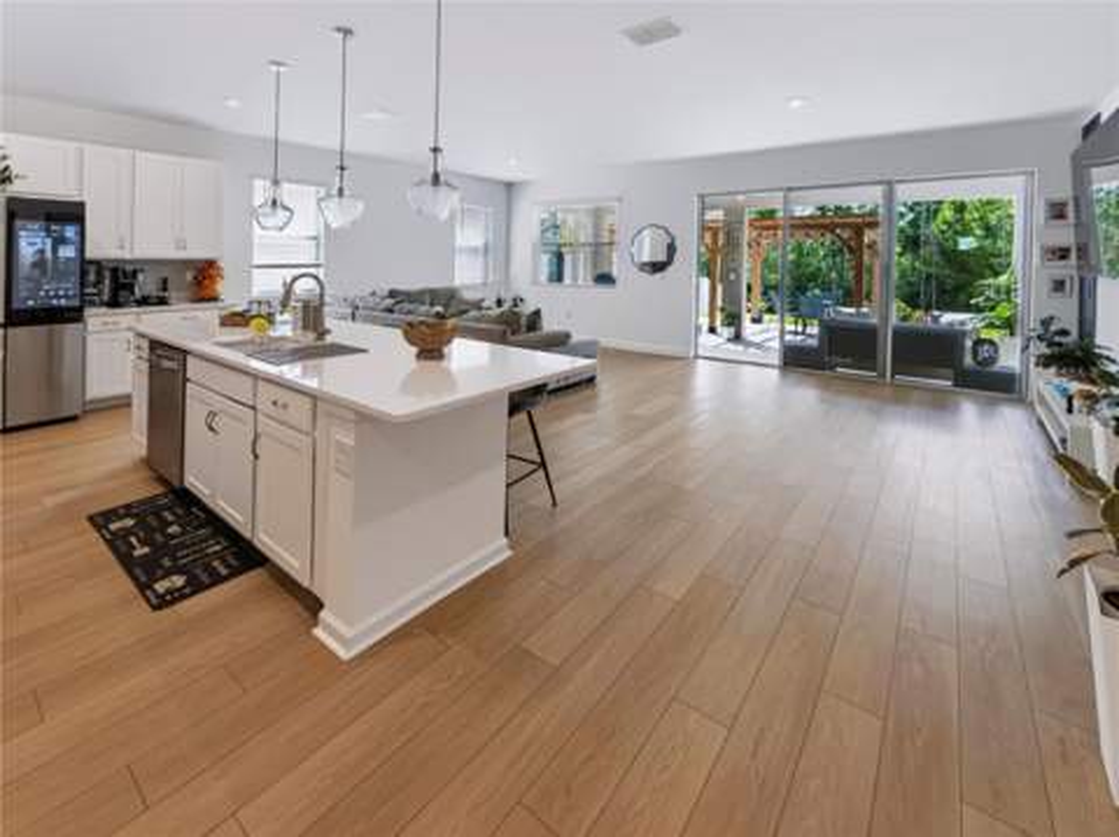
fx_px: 452
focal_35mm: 14
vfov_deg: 85.6
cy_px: 418
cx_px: 560
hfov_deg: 102.1
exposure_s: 1/40
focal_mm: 2.22
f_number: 2.2
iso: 50
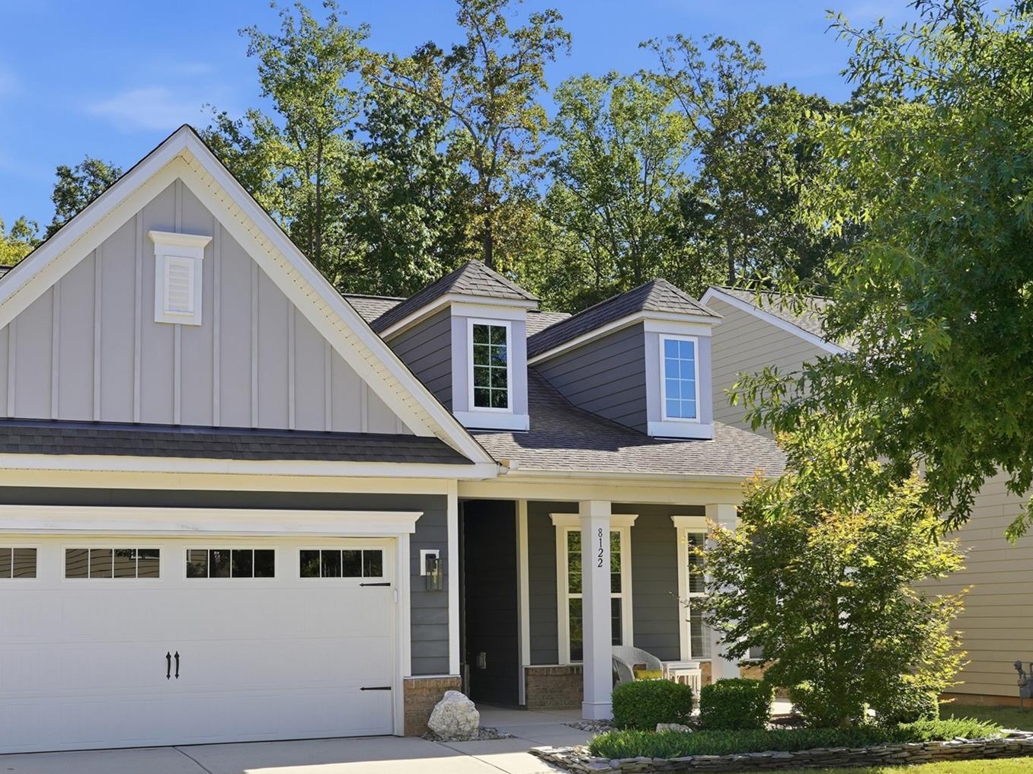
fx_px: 1343
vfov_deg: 32.1
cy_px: 476
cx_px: 493
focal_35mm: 45
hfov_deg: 42.1
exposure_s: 1/100
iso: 100
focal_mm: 31
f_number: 8
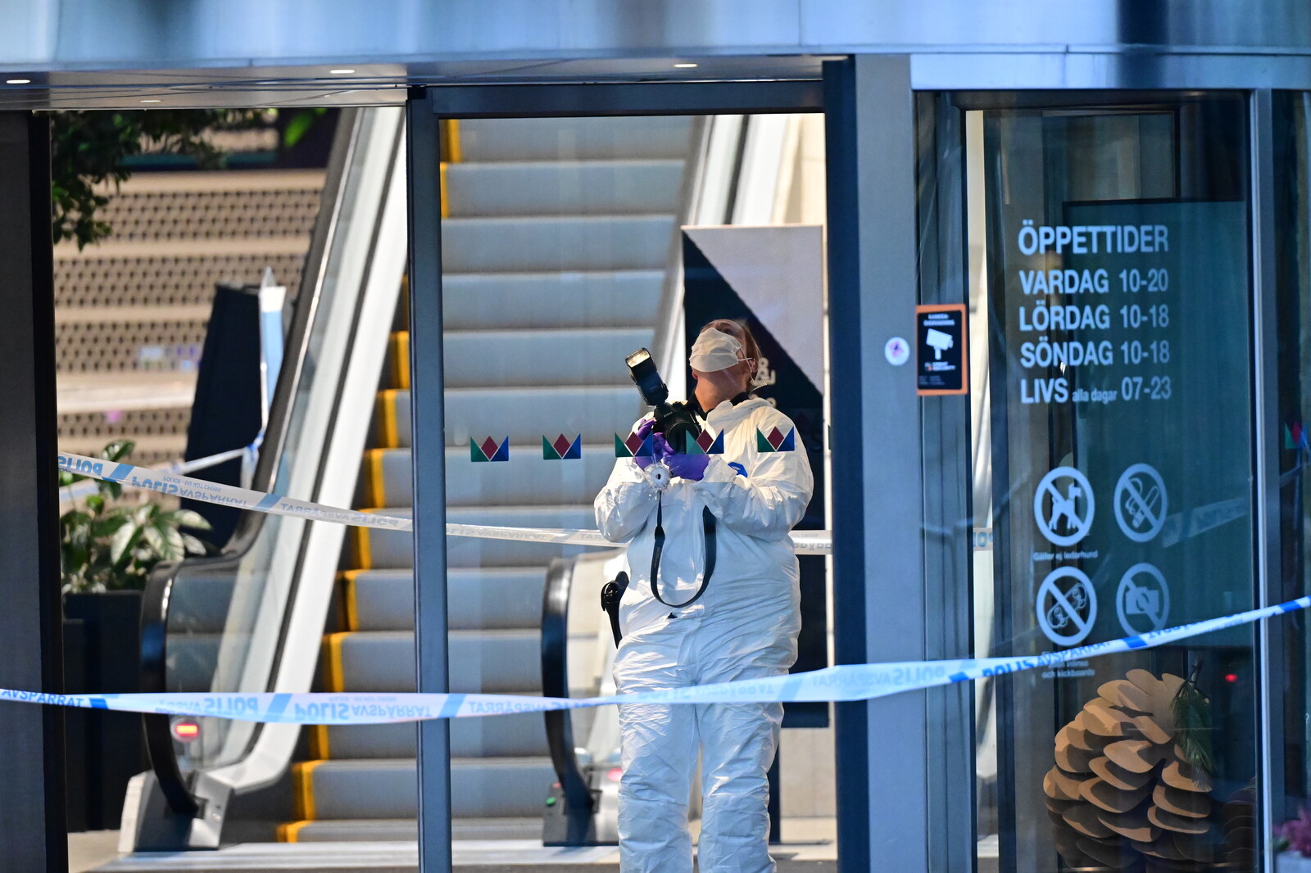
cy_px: 436
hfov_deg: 6.9
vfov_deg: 4.6
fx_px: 10922
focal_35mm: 300
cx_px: 656
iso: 4500
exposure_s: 1/500
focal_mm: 200
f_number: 2.8
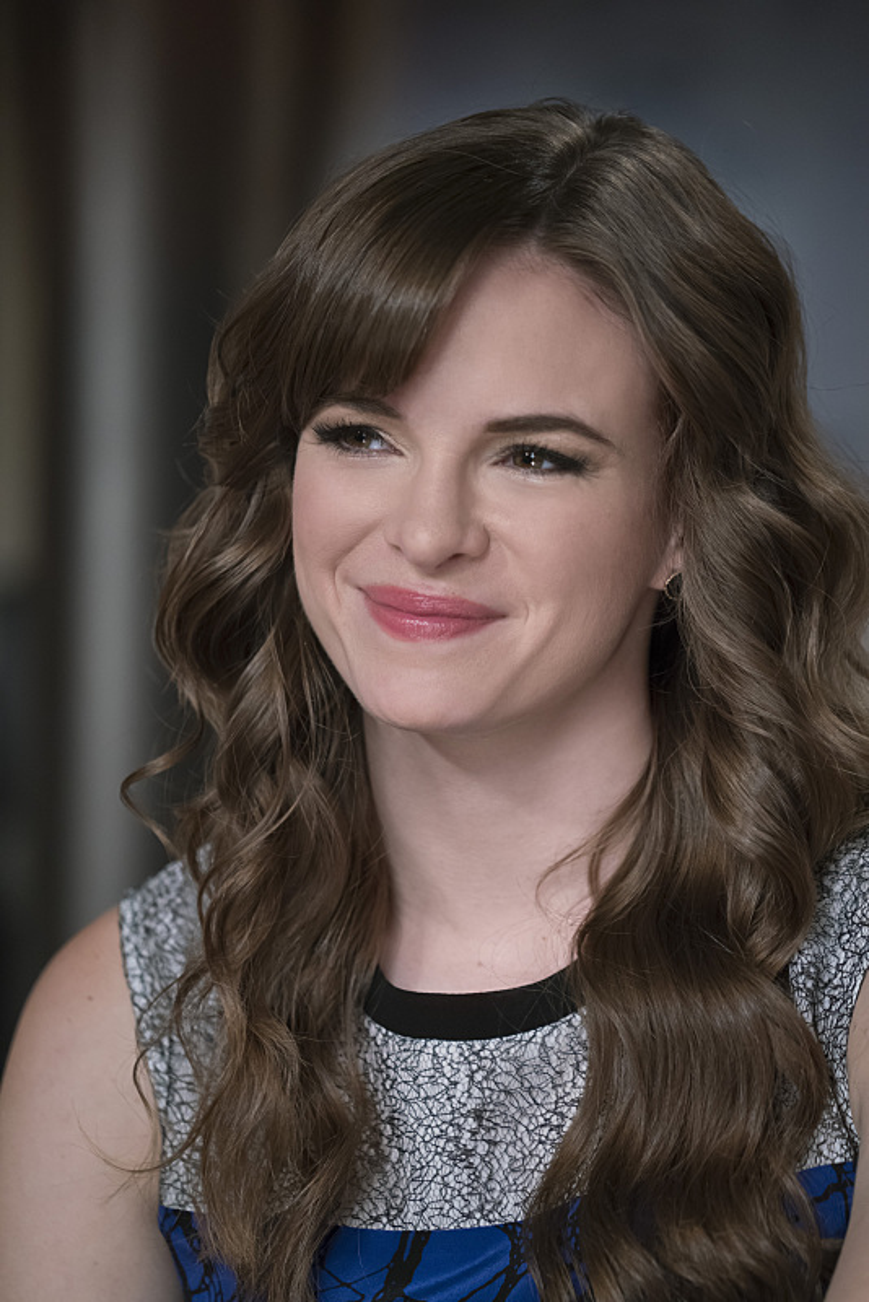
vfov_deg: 10.3
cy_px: 651
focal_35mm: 200
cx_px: 434
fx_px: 7235
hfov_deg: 6.9
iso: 3200
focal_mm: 200
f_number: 4
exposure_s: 1/320
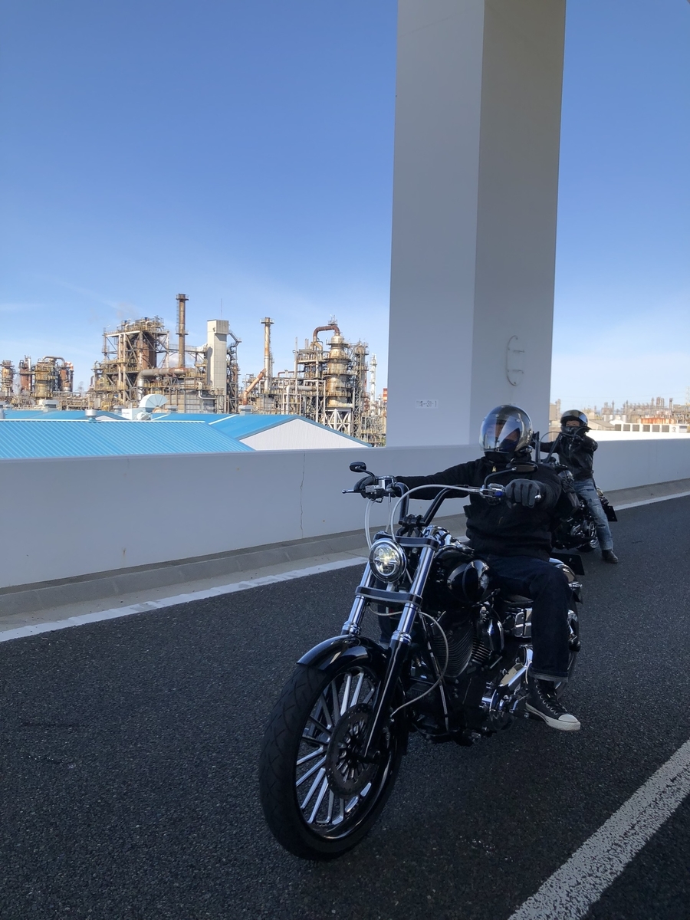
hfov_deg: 49.7
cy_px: 460
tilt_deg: -4.8
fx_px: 744
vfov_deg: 63.4
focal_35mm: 28
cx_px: 345
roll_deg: -1.7
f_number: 1.8
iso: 20
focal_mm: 3.99
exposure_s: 1/1372
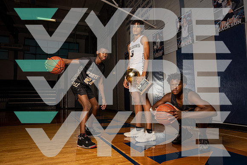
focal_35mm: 24
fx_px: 165
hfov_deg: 73.7
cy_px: 82
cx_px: 124
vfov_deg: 53.2
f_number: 8
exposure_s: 1/200
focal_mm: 24
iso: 320
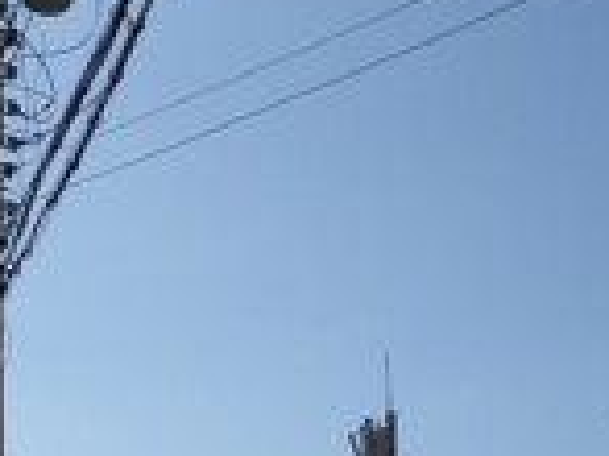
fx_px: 1565
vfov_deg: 15.8
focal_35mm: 89
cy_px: 576
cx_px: 232
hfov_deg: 22.0
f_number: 3.5
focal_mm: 5
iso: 100
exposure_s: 1/2000
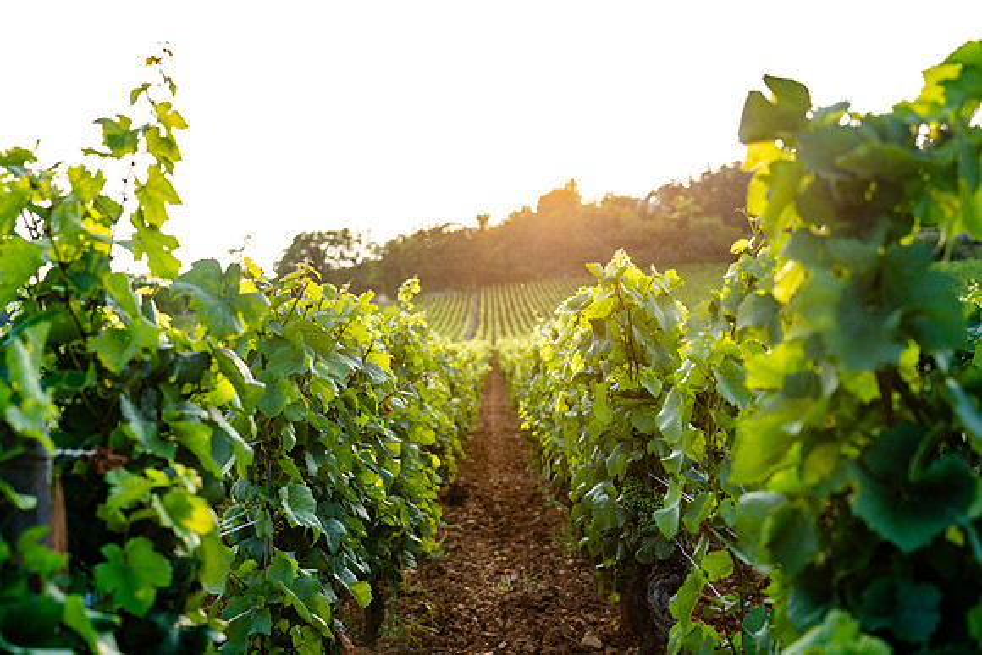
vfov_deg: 27.5
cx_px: 491
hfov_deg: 40.3
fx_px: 1337
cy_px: 328
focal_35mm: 49
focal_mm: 49
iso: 100
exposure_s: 1/125
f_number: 4
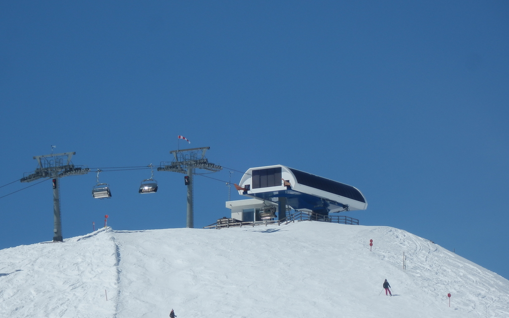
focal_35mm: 321
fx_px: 4453
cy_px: 166
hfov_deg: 6.5
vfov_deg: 4.1
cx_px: 254
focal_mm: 53.9
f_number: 6.5
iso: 80
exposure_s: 1/1000
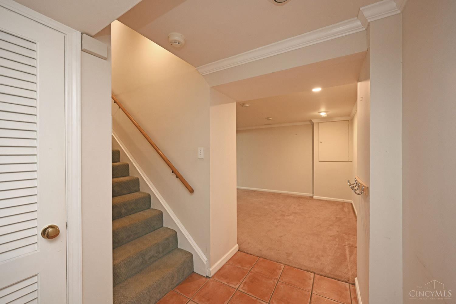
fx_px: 177
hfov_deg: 104.3
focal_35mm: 14
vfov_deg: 81.2
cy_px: 152
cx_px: 228
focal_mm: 14
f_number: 4
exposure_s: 1/60
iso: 1000
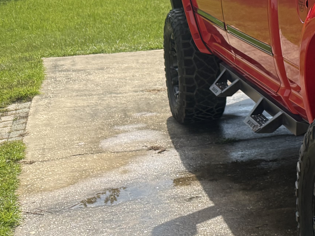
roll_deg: +0.8
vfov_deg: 18.2
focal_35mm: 80
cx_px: 499
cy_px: 42
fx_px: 728
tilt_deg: -8.1
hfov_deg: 20.2
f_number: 1.78
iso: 100
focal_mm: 6.76
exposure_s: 1/3953
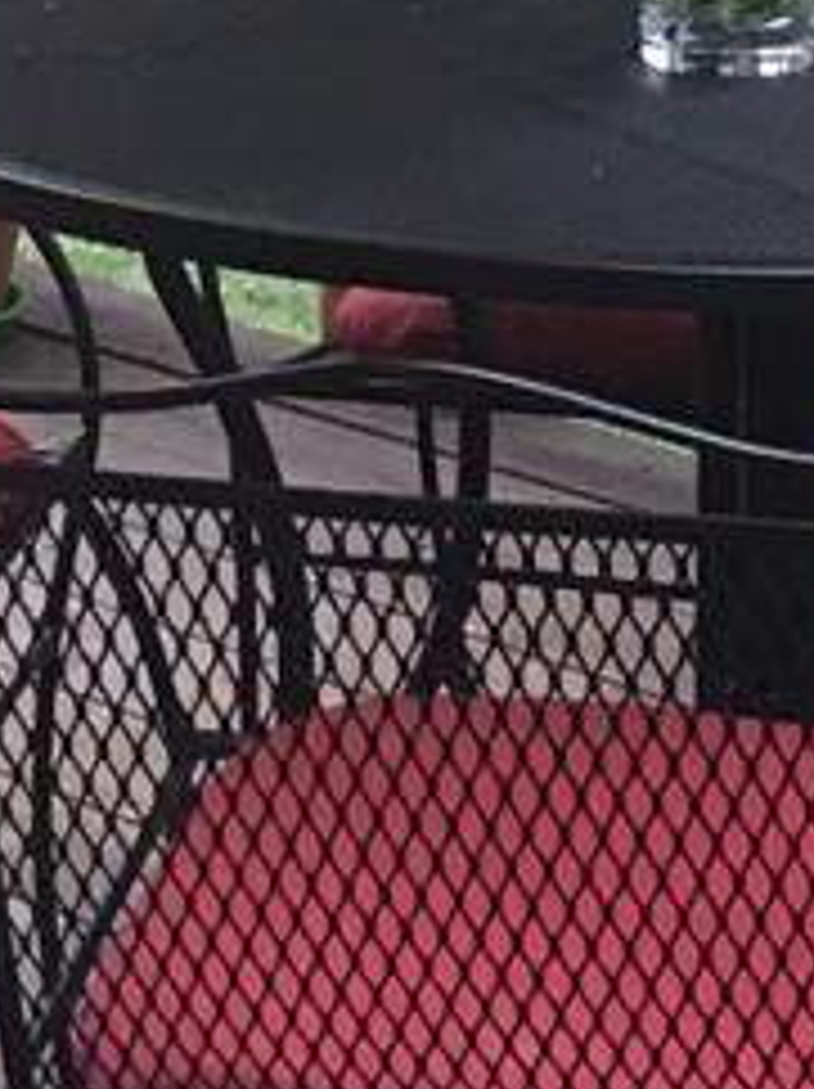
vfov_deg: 9.6
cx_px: 441
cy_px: -1076
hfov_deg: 7.7
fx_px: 6031
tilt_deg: -3.1
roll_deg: -0.4
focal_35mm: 192
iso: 40
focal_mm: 4.15
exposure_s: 1/30
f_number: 2.2
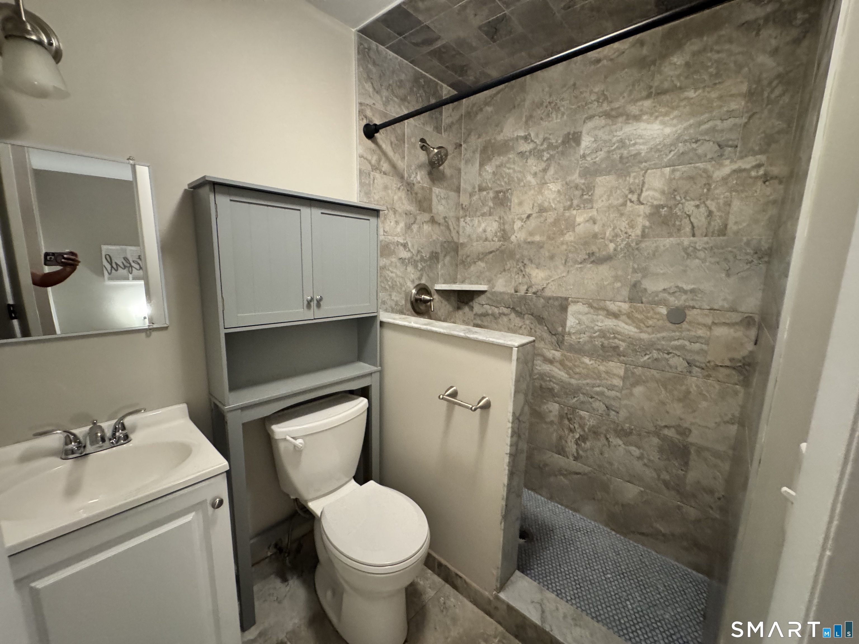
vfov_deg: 85.7
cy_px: 322
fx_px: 347
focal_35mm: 14
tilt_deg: -10.2
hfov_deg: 102.1
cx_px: 430
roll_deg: -1.9
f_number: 2.2
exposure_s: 1/40
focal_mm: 2.22
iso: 1250
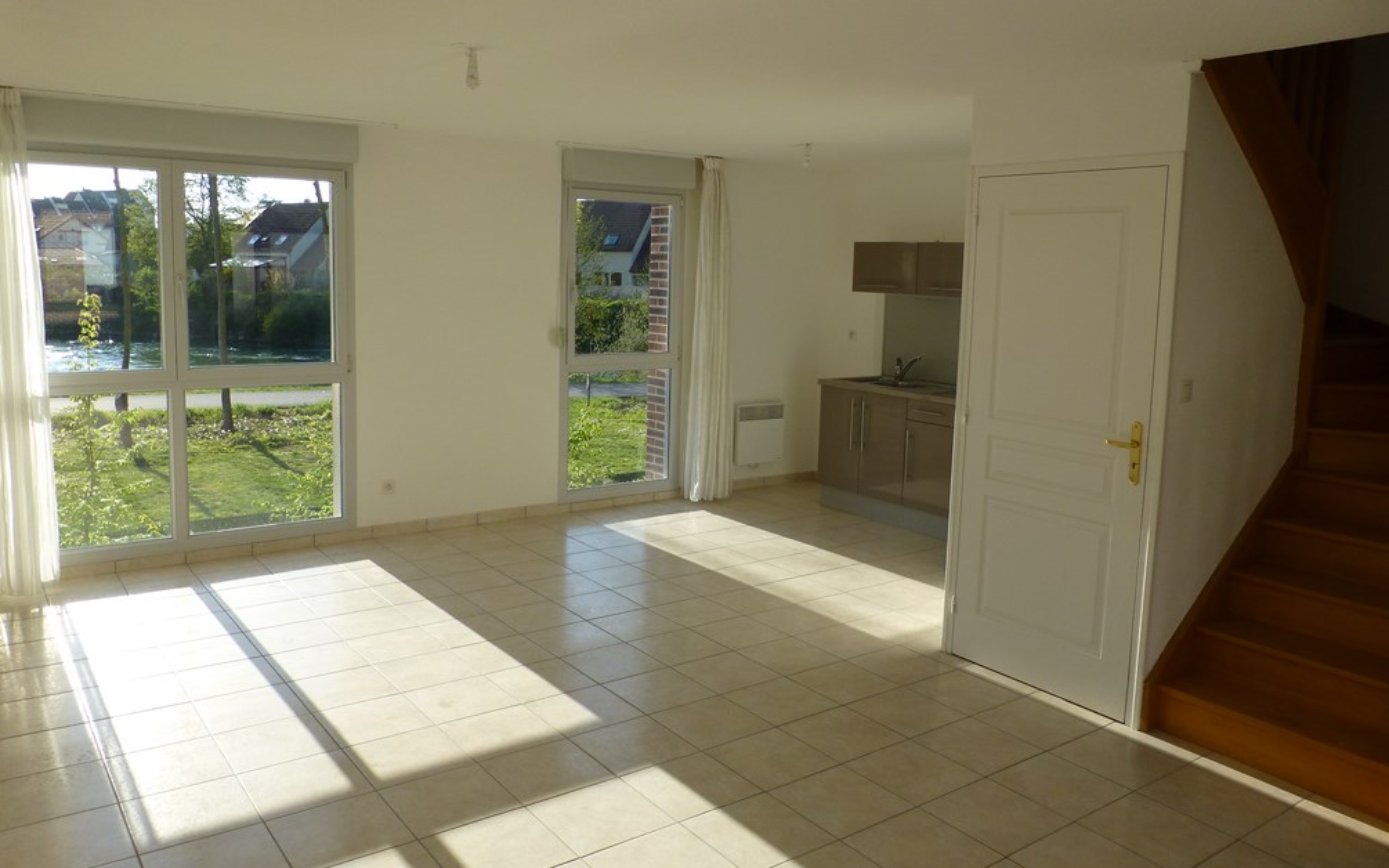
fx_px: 1022
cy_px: 384
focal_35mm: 27
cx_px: 705
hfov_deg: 68.4
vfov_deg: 45.9
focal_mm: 4.3
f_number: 4
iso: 100
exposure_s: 1/400
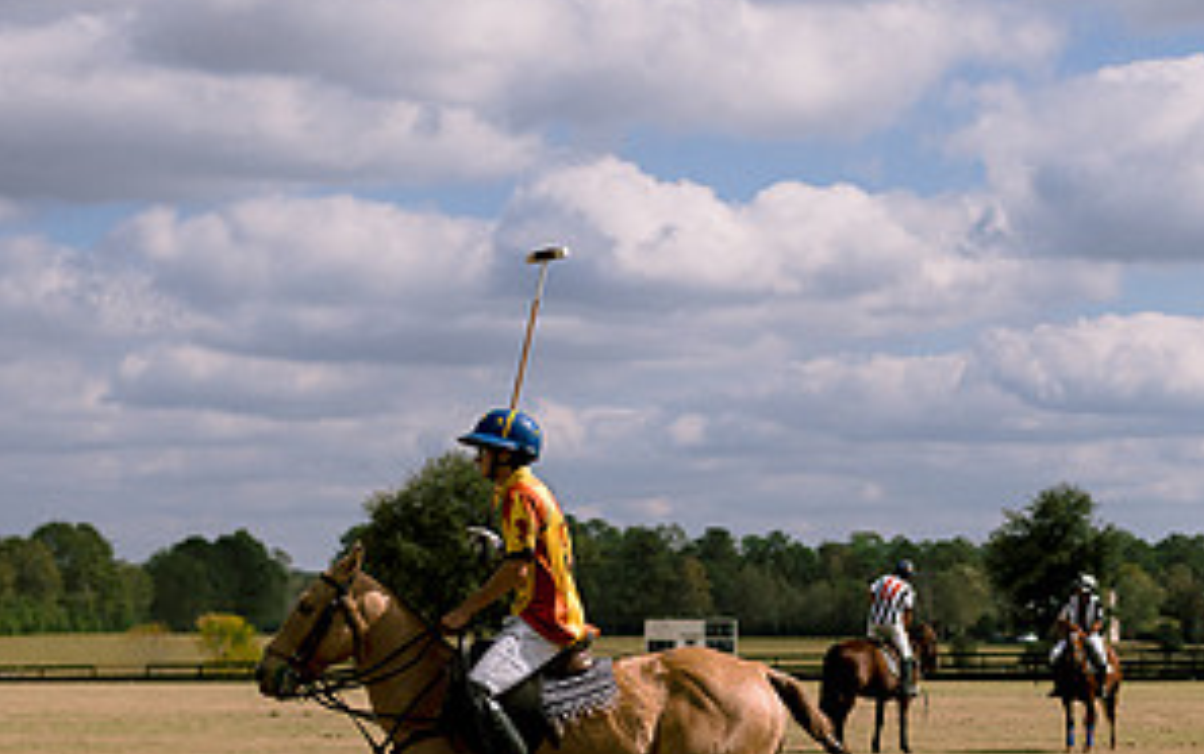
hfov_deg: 18.0
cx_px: 890
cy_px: 576
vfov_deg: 11.4
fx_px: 3776
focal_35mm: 115
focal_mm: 50
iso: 200
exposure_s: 1/8000
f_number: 2.8
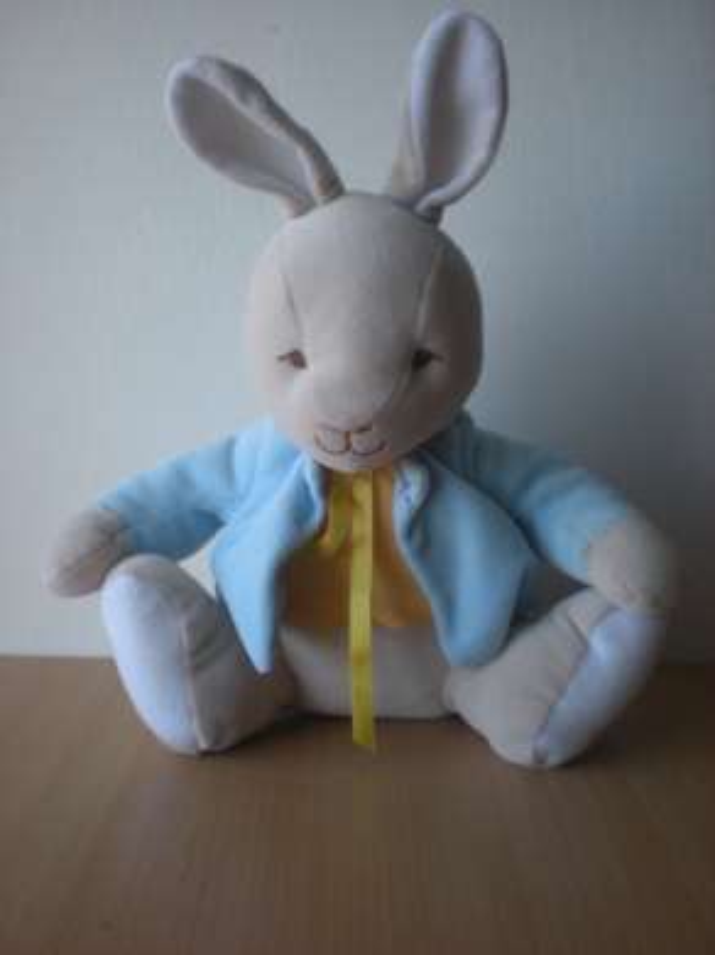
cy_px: 478
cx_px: 358
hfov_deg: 37.7
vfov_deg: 49.0
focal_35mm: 38
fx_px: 1048
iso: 75
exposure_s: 1/61
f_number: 3.1
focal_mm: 6.3
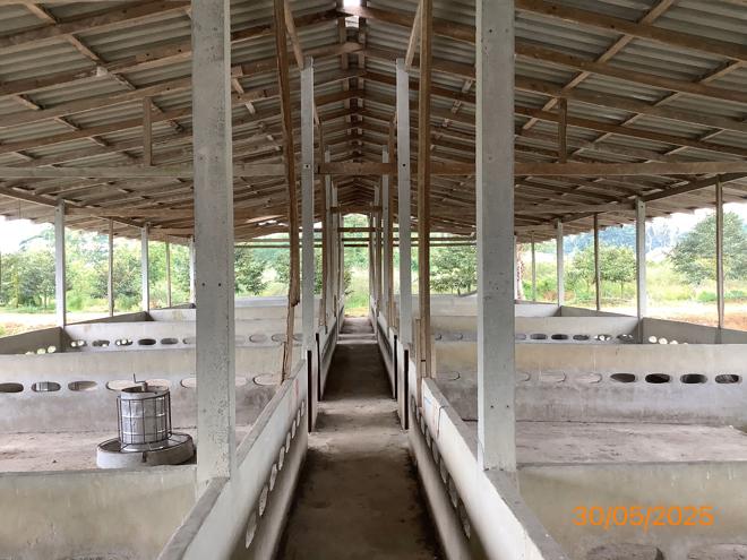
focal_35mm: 31
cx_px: 374
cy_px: 280
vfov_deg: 45.4
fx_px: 669
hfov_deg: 58.4
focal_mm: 3.3
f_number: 2.4
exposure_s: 1/50
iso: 100
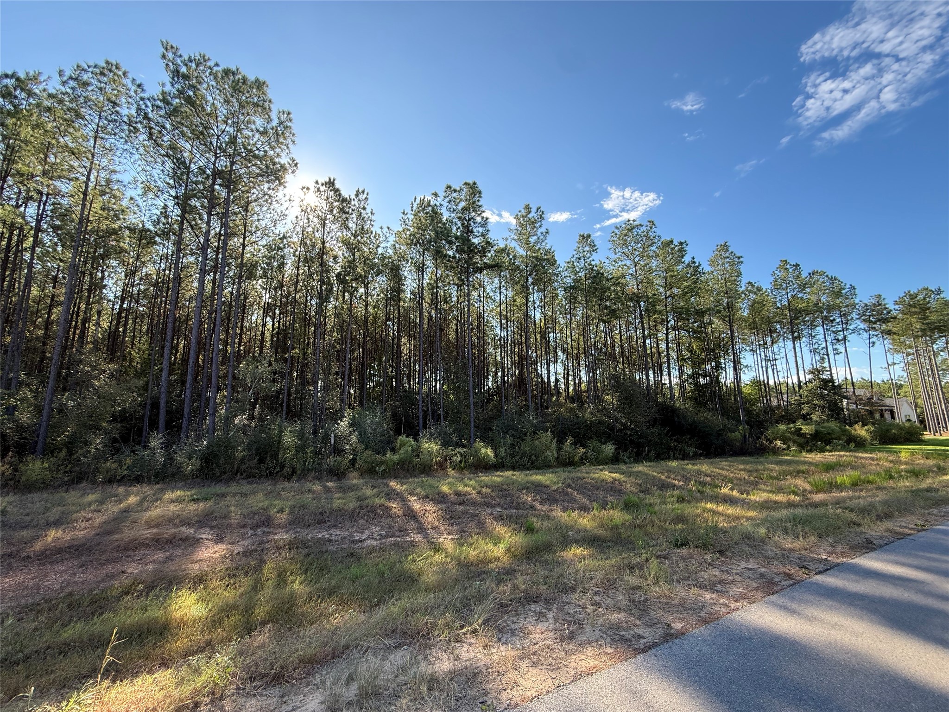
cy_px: 356
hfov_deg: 102.1
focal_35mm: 14
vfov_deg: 85.7
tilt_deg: +10.5
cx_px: 474
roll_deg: +0.2
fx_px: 384
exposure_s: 1/424
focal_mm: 2.22
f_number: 2.2
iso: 64
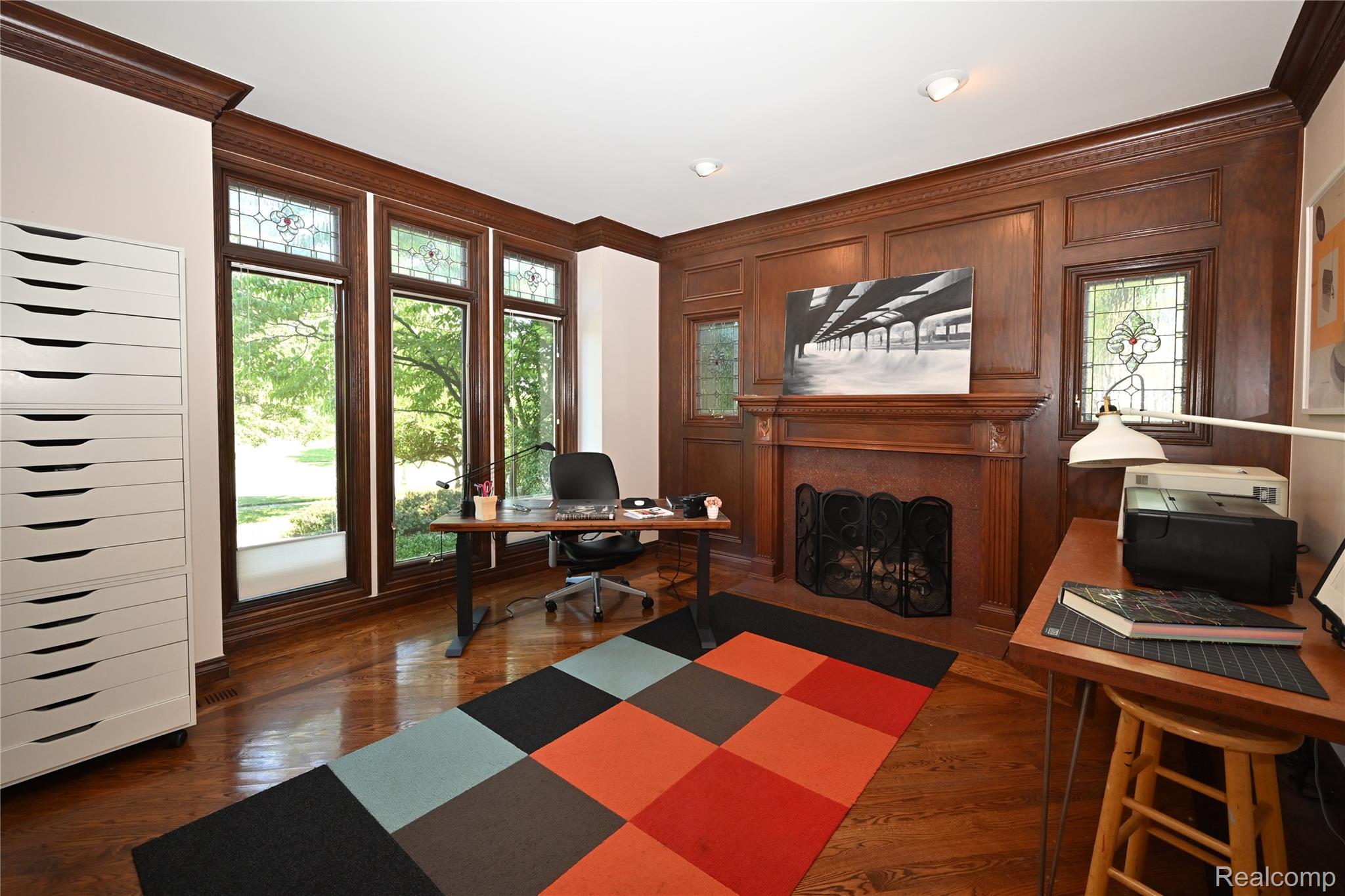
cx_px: 672
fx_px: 523
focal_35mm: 14
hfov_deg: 104.3
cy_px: 448
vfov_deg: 81.2
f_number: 7.1
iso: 800
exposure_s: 1/60
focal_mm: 14
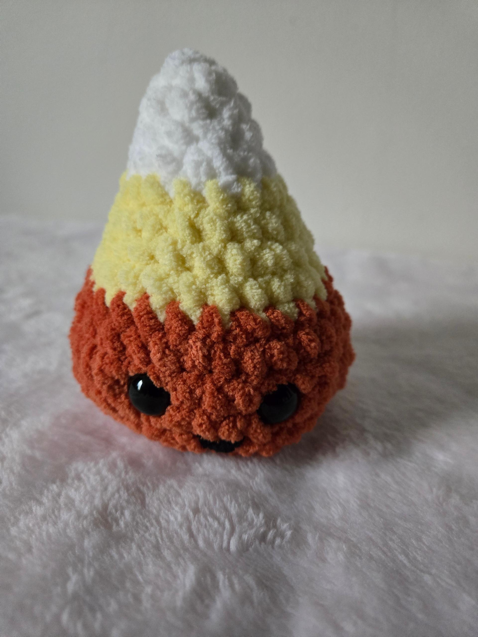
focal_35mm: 23
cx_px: 239
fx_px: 423
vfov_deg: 73.9
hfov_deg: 58.9
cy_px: 318
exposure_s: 1/60
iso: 1250
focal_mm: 5.4
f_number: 1.8
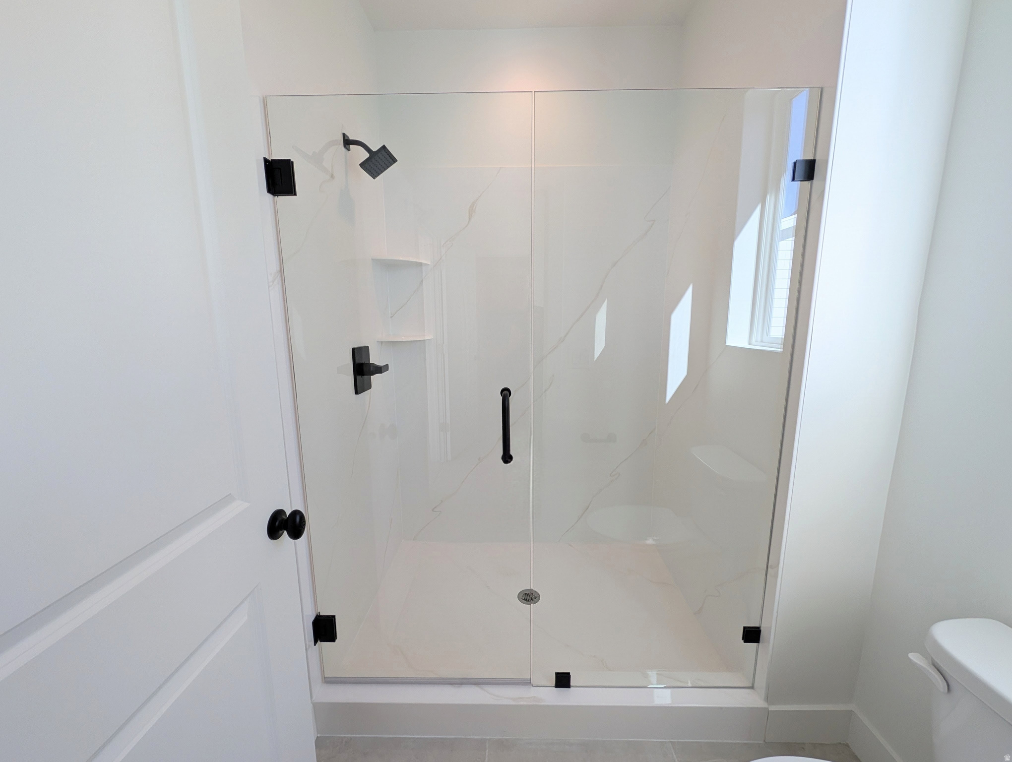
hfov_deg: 110.5
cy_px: 381
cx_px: 506
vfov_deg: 94.6
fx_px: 351
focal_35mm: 12
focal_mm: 2.02
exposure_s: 1/500
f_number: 1.7
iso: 102
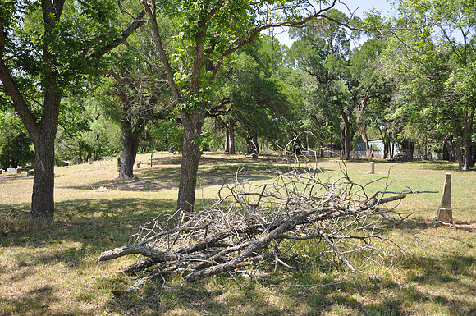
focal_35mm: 42
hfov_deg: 46.5
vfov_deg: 31.8
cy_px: 158
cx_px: 238
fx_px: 555
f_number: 5.6
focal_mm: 28
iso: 280
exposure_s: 1/125
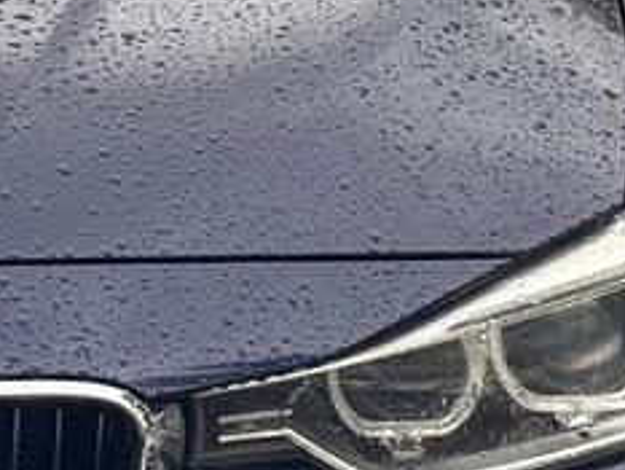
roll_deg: -0.4
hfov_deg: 7.4
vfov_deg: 5.6
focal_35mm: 264
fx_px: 4769
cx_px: -351
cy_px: 86
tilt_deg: -13.6
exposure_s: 1/331
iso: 64
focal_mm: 6.76
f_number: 1.78
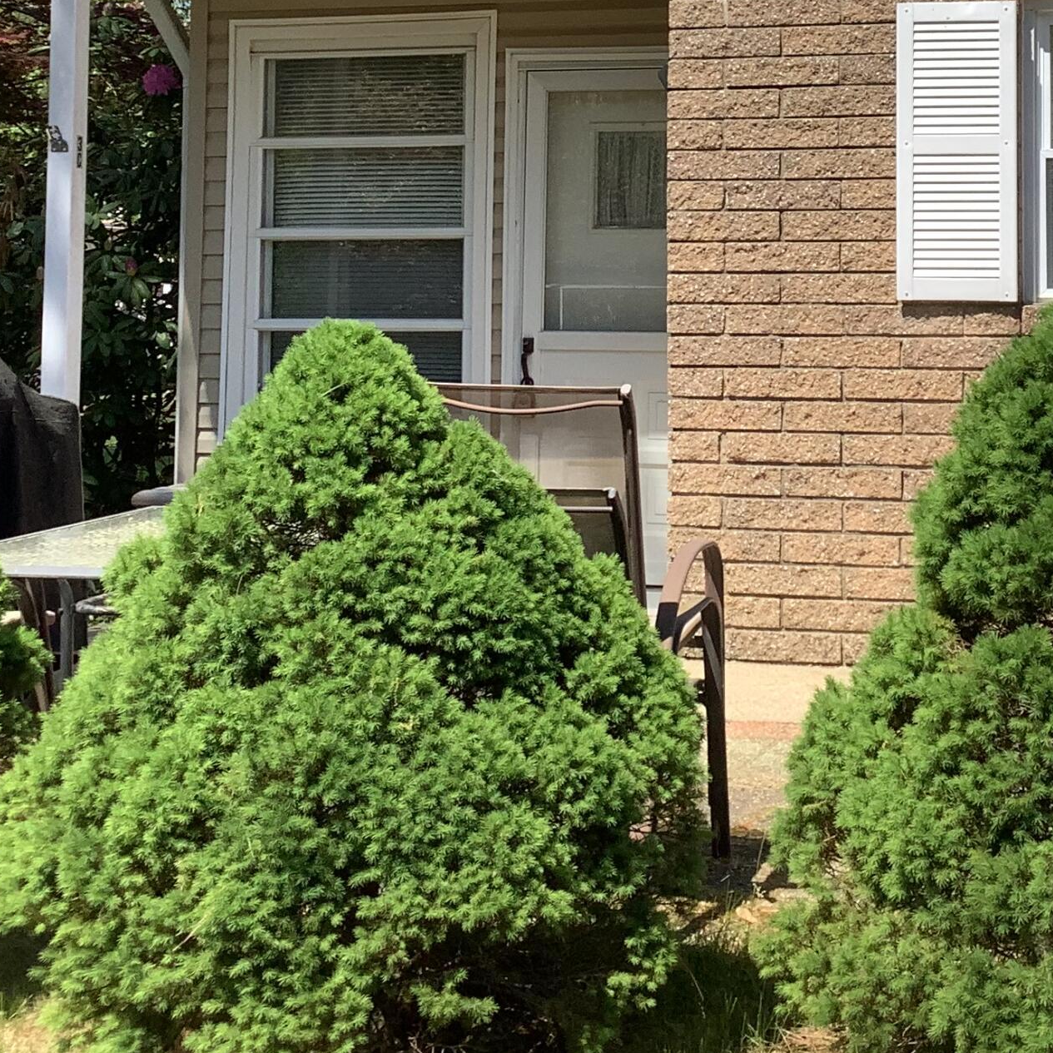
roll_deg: -2.0
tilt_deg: +4.6
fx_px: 2237
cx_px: 771
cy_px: 175
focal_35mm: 65
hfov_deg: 26.2
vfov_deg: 25.9
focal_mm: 3.3
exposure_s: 1/1274
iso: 25
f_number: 2.4
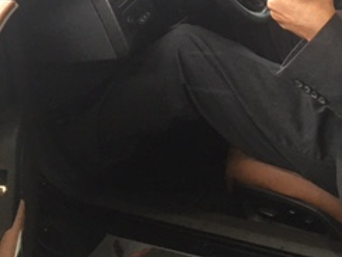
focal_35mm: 76
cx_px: 328
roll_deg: +1.4
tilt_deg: -25.2
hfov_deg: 24.7
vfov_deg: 19.1
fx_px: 751
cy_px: 31
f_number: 2.2
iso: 40
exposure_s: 1/30
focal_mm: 4.15
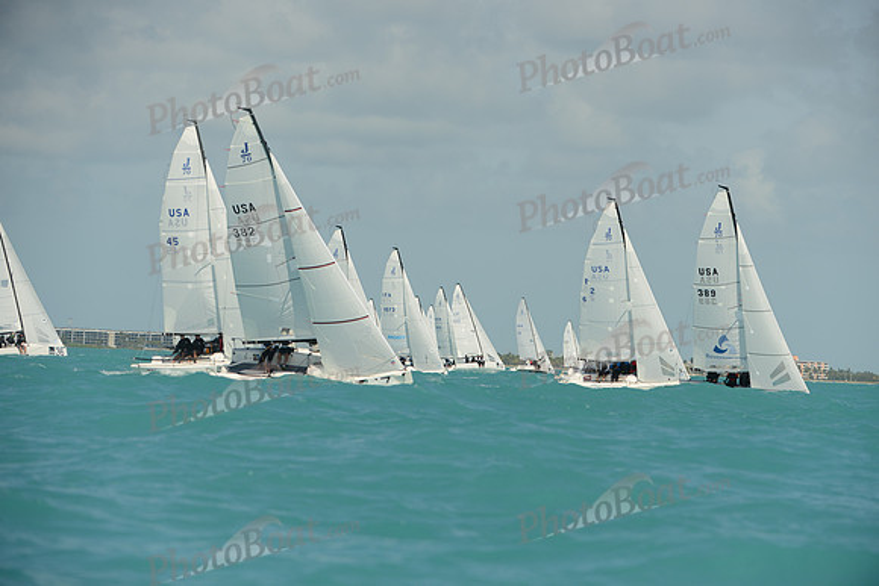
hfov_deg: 10.3
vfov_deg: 6.9
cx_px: 440
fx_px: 4884
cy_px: 293
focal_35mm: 200
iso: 200
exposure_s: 1/2000
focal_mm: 200
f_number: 5
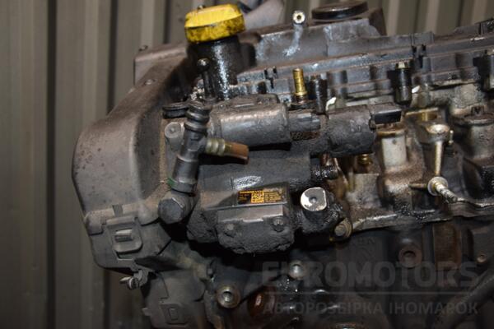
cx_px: 247
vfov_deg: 40.0
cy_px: 164
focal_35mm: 33
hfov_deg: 57.2
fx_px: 453
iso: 800
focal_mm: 22
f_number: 5
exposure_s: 1/60
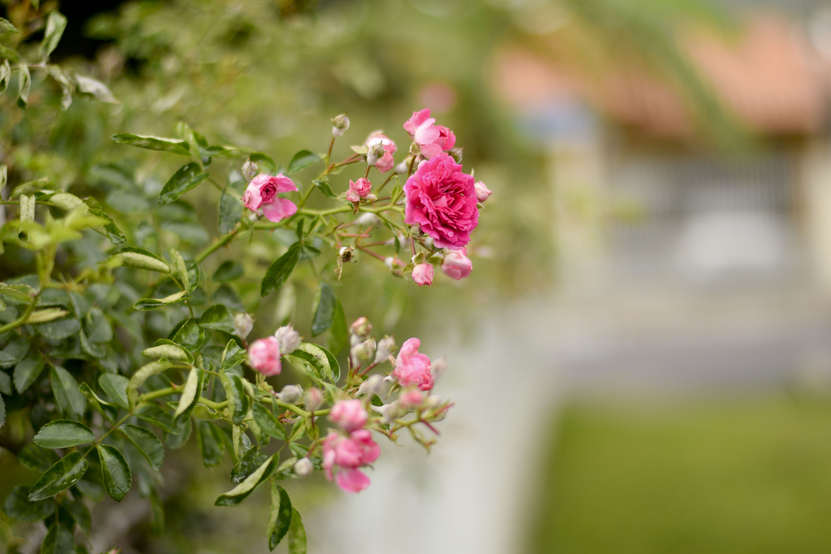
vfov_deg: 18.2
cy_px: 277
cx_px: 416
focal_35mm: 75
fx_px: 1731
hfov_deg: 27.0
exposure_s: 1/1600
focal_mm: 50
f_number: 2
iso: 100
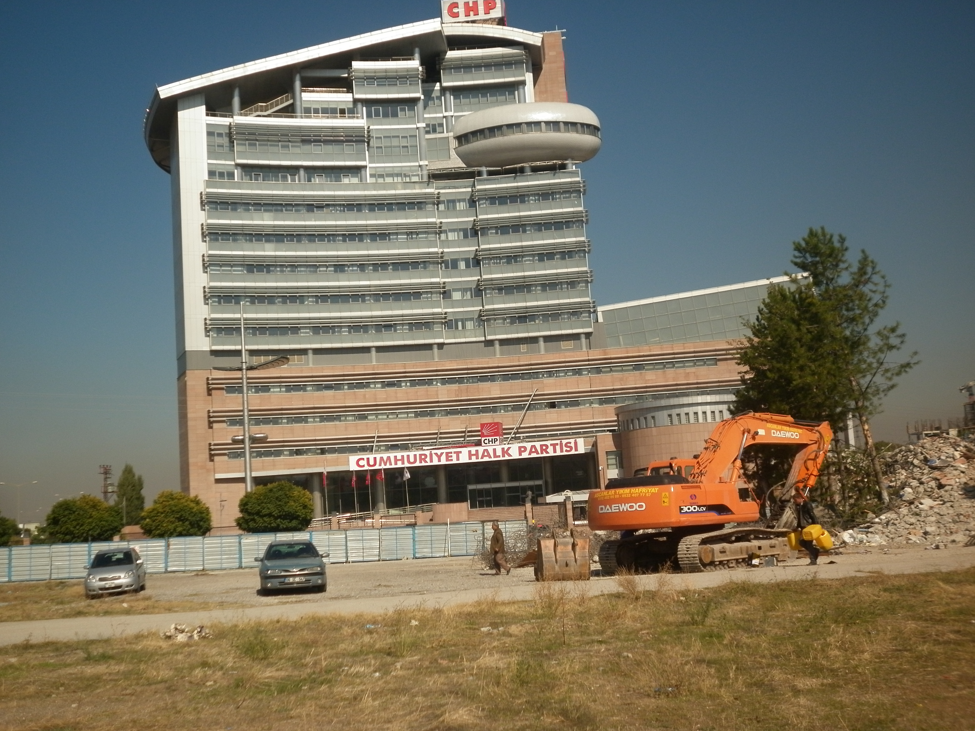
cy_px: 366
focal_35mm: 39
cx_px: 488
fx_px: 1098
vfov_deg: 36.8
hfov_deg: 47.9
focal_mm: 7.1
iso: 80
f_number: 8.4
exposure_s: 1/320
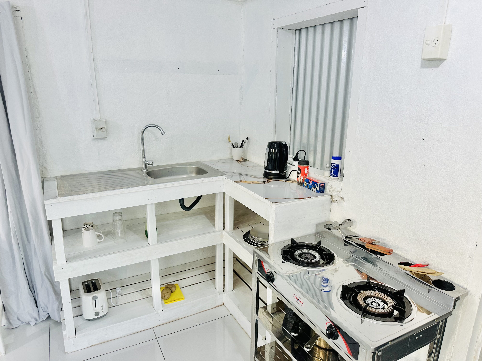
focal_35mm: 24
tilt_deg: -13.7
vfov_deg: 56.8
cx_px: 241
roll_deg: +0.2
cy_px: 180
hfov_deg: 71.6
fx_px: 334
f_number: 1.78
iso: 125
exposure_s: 1/50
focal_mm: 6.86
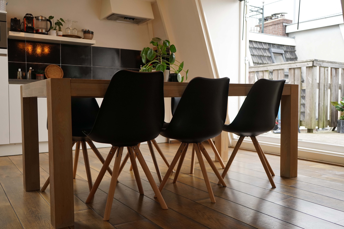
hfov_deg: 57.2
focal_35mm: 33
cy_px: 114
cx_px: 172
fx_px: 315
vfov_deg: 40.0
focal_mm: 33
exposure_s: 1/250
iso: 800
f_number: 4.5
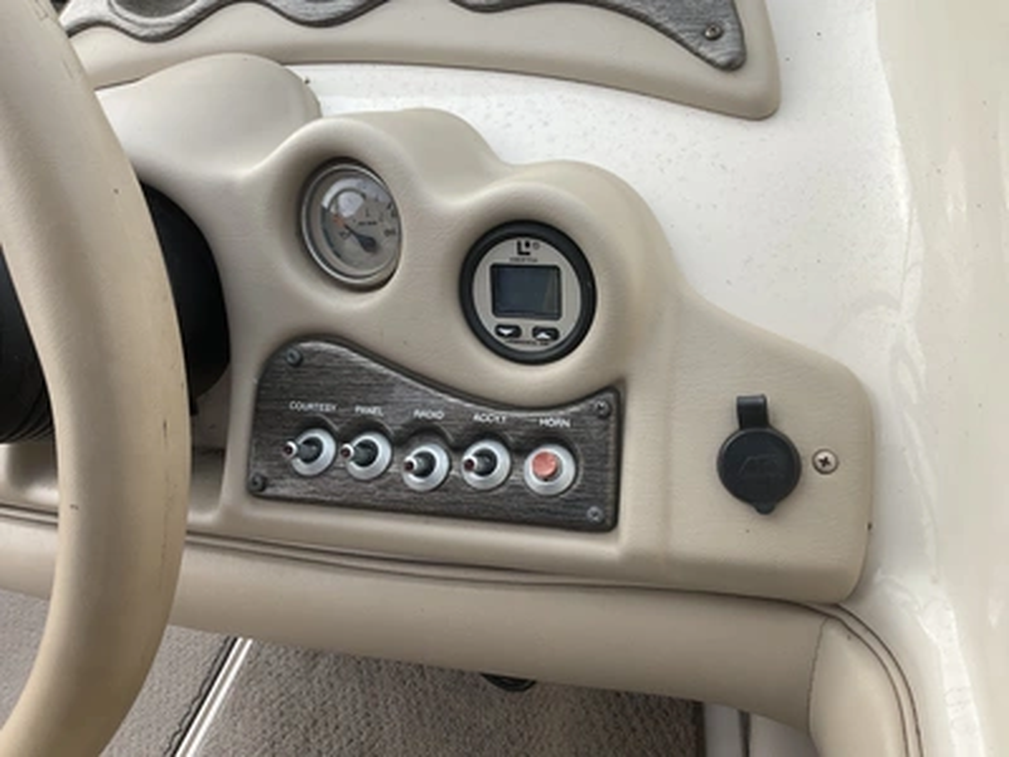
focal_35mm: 29
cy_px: 378
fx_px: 845
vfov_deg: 48.2
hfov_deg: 61.7
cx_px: 504
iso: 25
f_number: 1.8
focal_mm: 3
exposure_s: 1/700
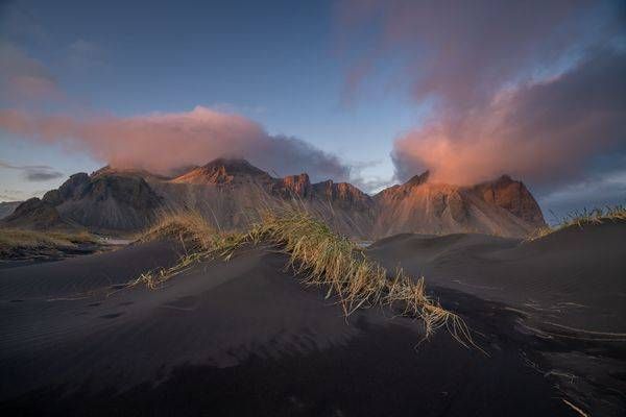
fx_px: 313
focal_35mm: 18
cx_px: 313
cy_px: 208
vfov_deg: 67.4
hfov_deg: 90.0
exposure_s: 1/160
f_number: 5
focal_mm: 18
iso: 640
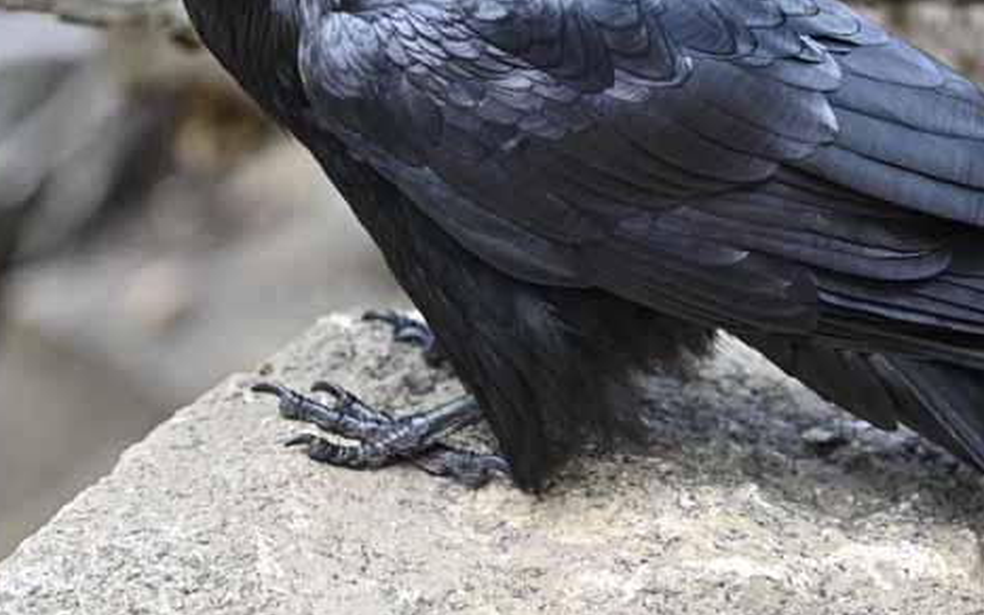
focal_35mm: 210
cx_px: 547
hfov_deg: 10.0
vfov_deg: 6.2
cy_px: 139
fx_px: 5630
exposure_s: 1/125
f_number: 4
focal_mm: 120
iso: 200
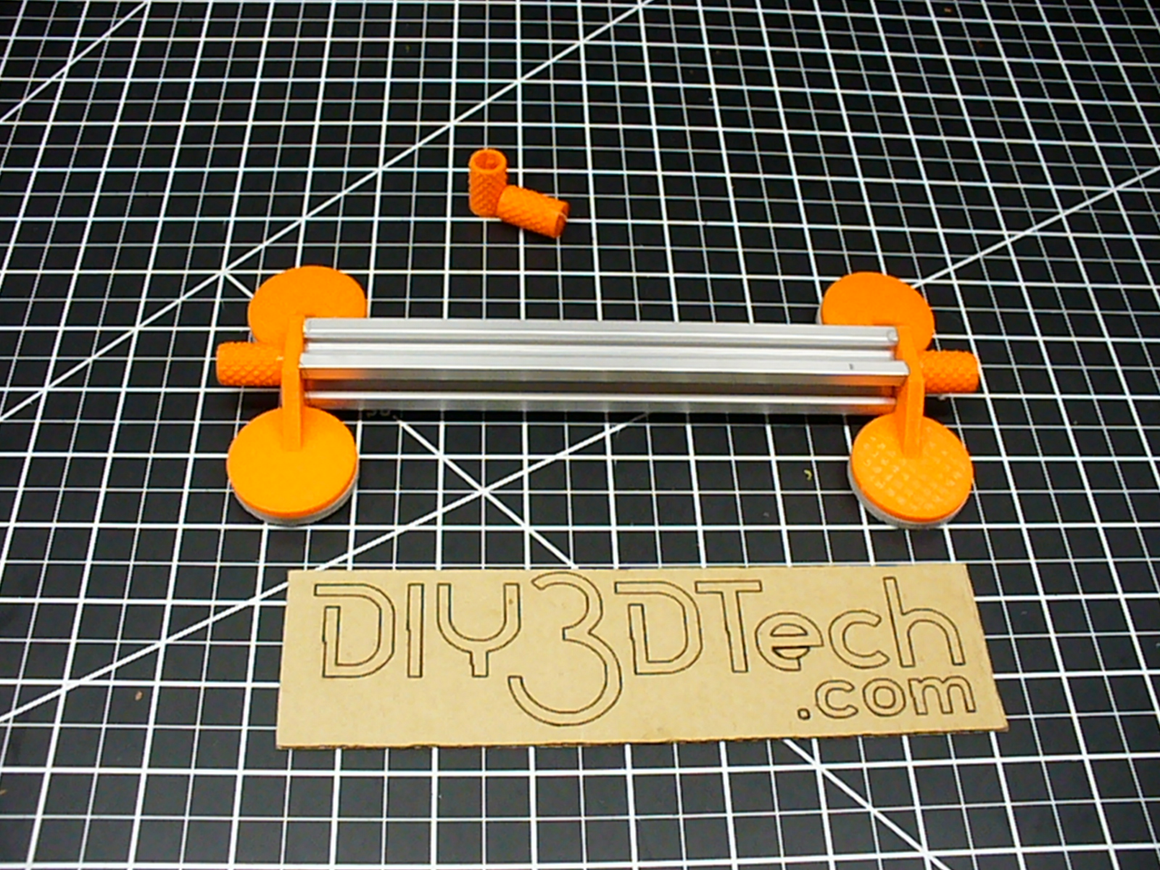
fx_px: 1240
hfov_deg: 50.1
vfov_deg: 38.7
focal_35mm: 37
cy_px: 435
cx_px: 580
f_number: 2.8
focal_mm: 6.1
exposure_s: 1/125
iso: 800
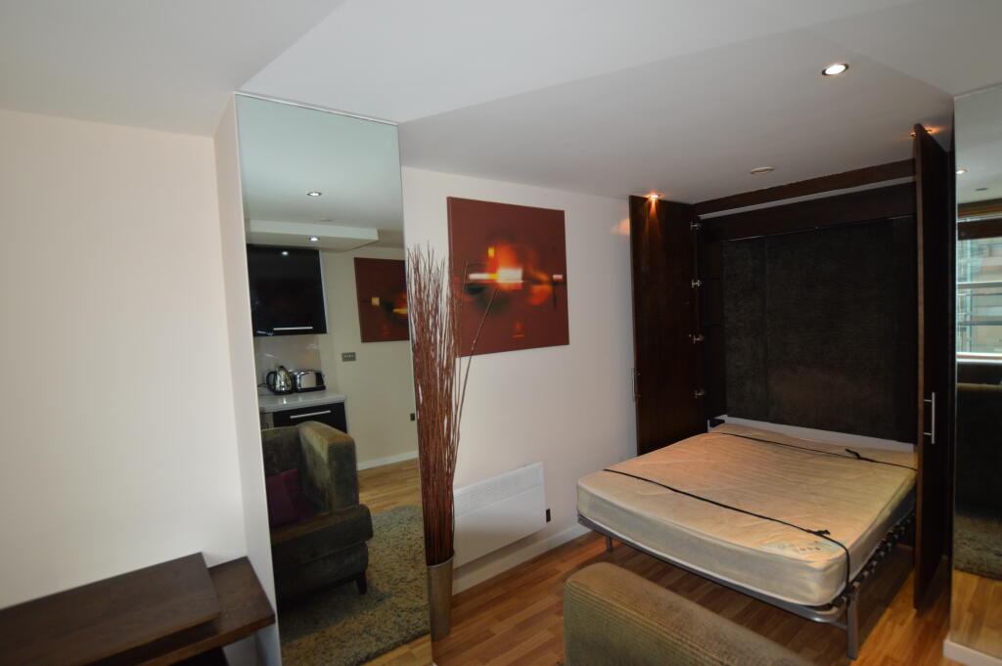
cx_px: 501
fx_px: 480
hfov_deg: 92.5
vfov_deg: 69.6
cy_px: 333
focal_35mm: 17
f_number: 4
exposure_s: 1/100
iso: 400
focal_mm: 11.5
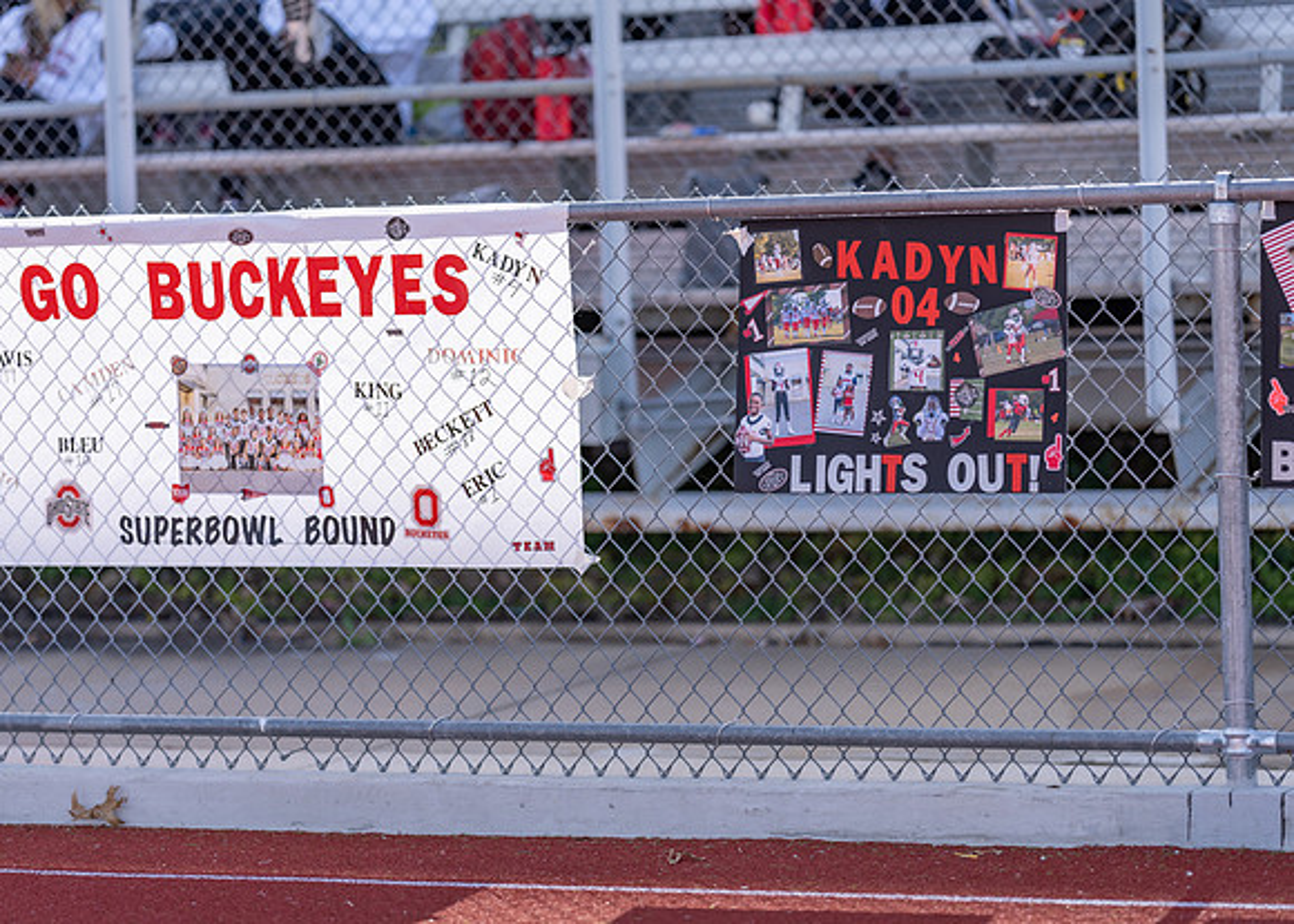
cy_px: 462
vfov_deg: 10.2
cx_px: 647
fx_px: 5197
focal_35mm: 141
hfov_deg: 14.2
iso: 100
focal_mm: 135
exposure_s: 1/2500
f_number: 1.8
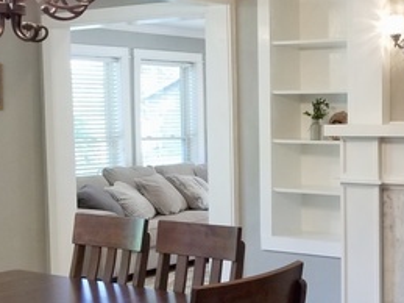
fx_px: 782
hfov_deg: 27.4
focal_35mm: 67
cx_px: 399
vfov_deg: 21.9
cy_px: 187
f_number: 1.7
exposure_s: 1/30
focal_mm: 4.25
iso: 160
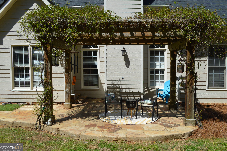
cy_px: 76
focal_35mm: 33
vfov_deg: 39.9
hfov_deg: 57.3
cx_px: 114
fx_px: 208
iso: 100
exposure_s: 1/320
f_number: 9
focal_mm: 22
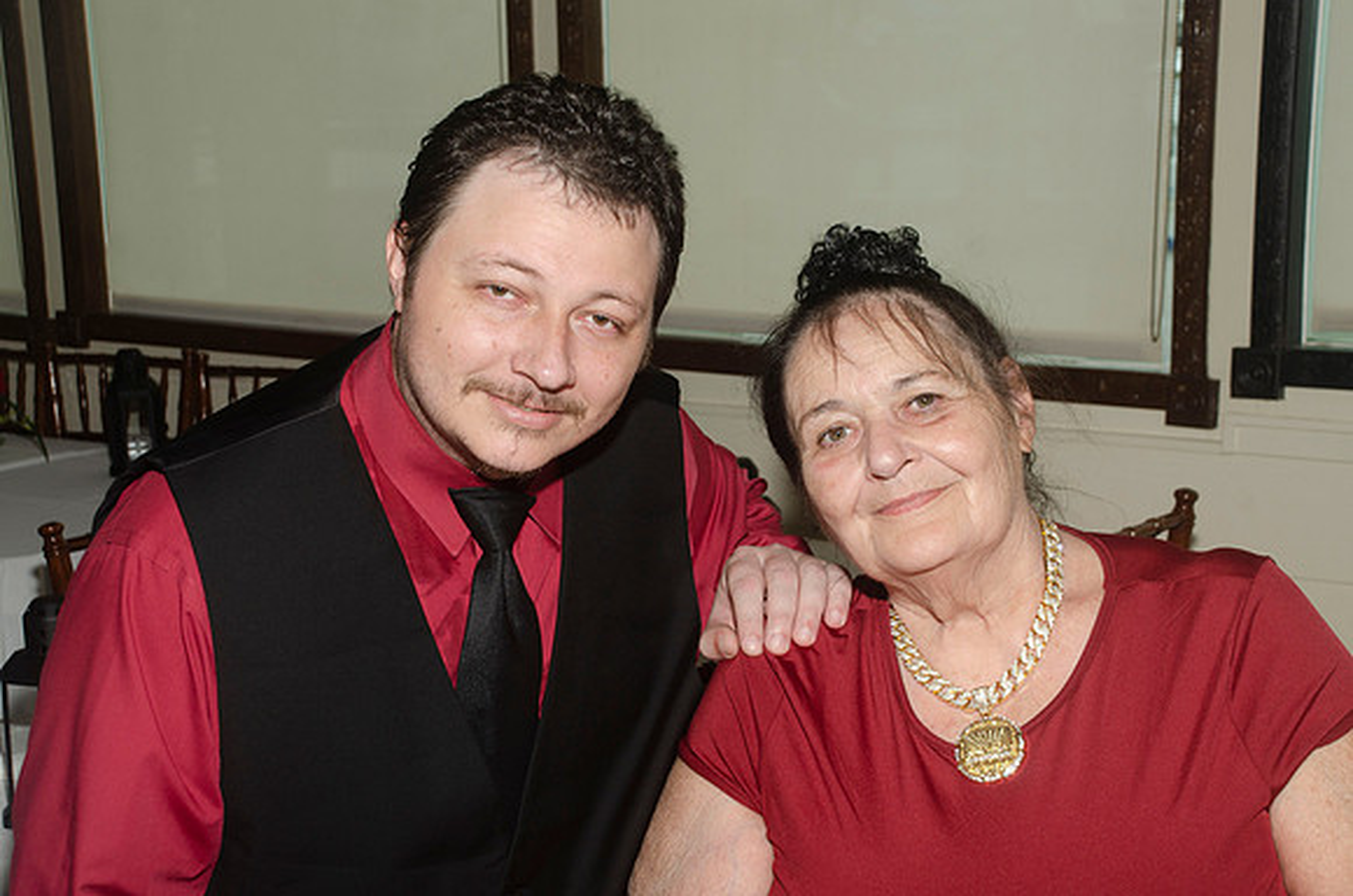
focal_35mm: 60
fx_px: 2250
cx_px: 676
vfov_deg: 22.5
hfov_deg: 33.5
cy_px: 448
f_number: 8
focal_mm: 40
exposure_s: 1/250
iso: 100
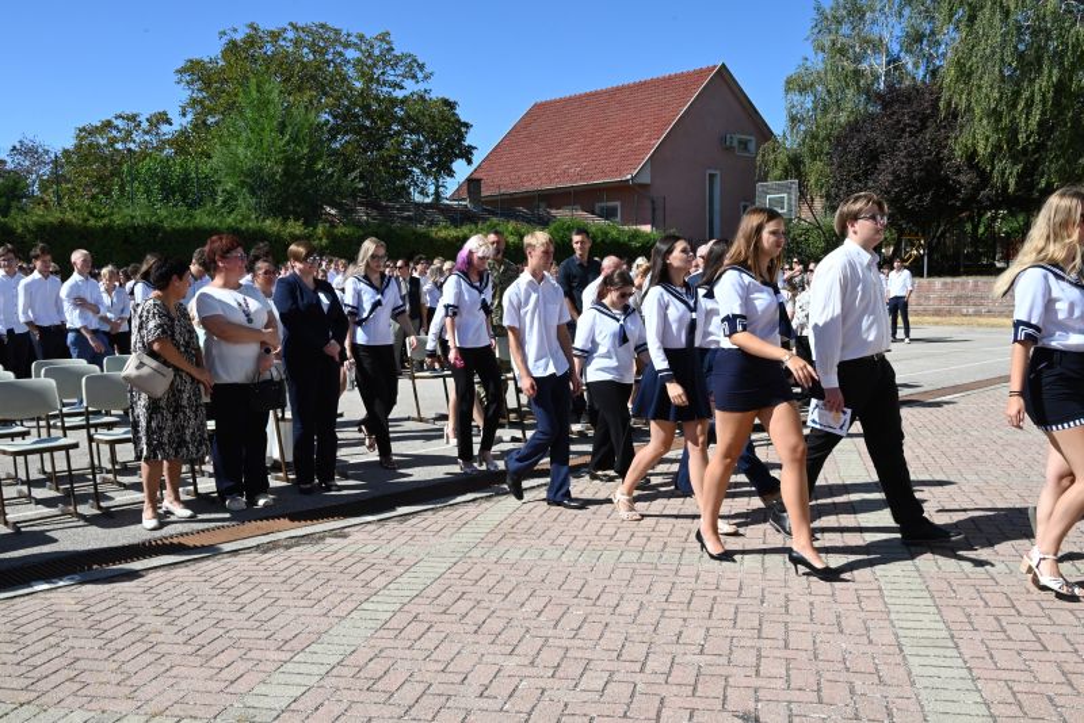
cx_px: 542
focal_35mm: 32
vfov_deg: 40.6
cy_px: 362
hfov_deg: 57.9
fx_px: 979
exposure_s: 1/1000
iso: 1600
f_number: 16
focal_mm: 32.5
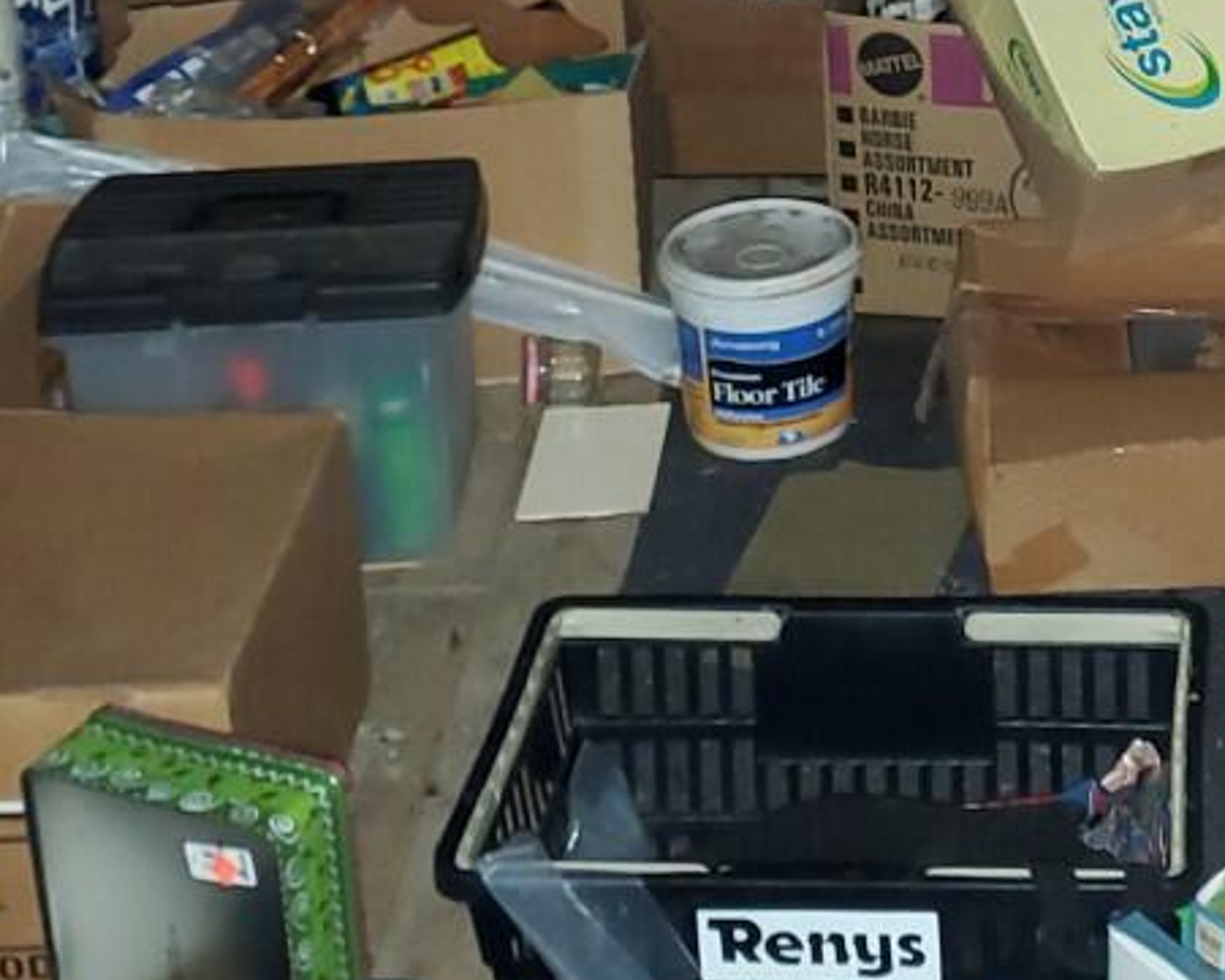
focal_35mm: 81
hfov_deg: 22.9
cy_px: -43
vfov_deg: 18.4
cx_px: 1127
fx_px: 2937
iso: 200
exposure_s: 1/10
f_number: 1.5
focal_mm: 4.3
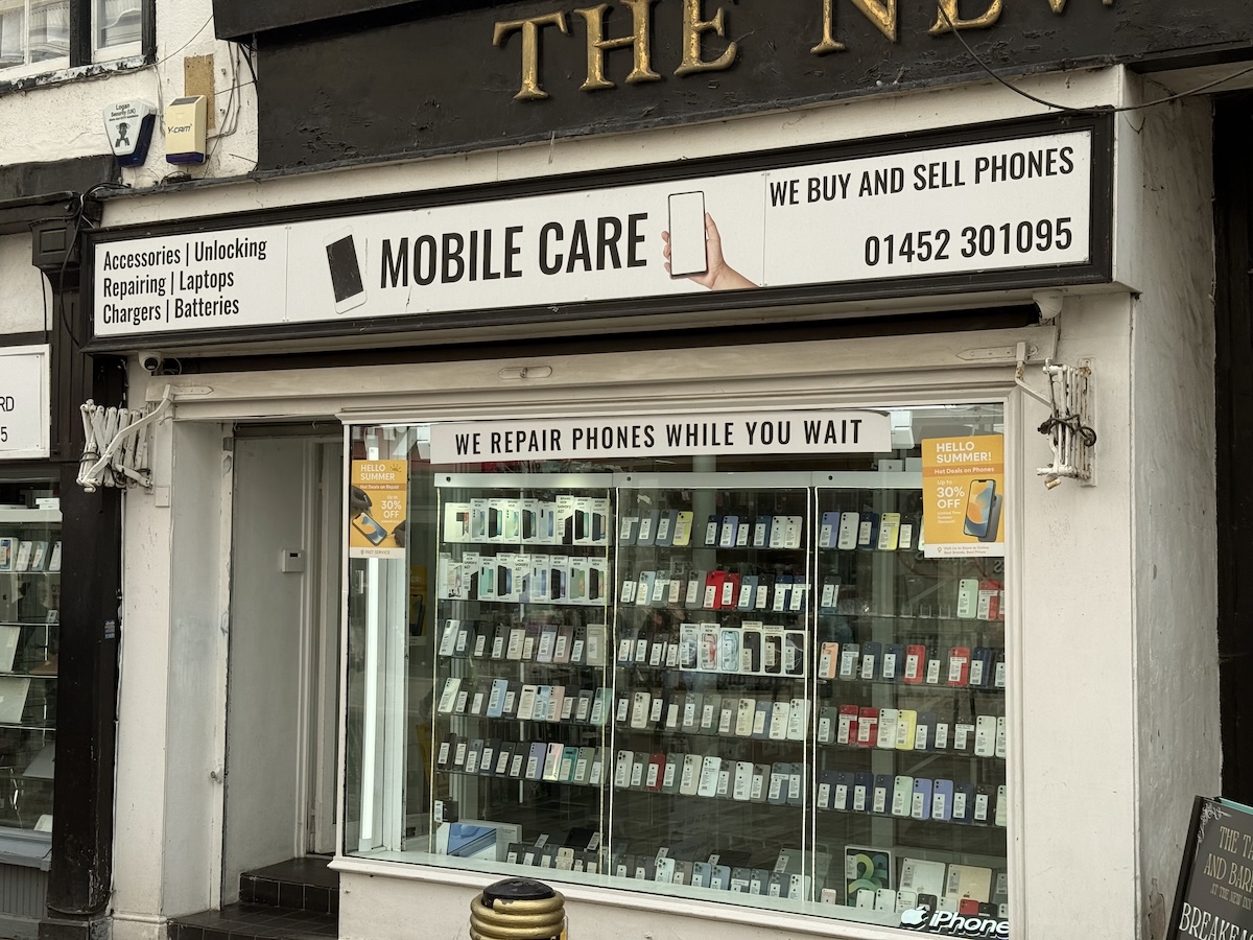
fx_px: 1737
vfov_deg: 30.3
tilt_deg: +3.5
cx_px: 626
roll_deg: -2.2
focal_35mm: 48
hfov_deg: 39.7
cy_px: 470
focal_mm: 6.76
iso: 64
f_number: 1.78
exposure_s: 1/2033
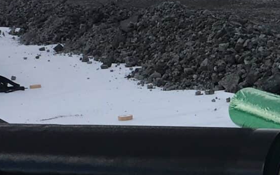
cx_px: 316
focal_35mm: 142
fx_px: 1083
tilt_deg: -9.3
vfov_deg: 9.2
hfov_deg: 14.4
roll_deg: +1.0
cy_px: 114
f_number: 2.2
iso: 25
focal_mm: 4.15
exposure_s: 1/1261
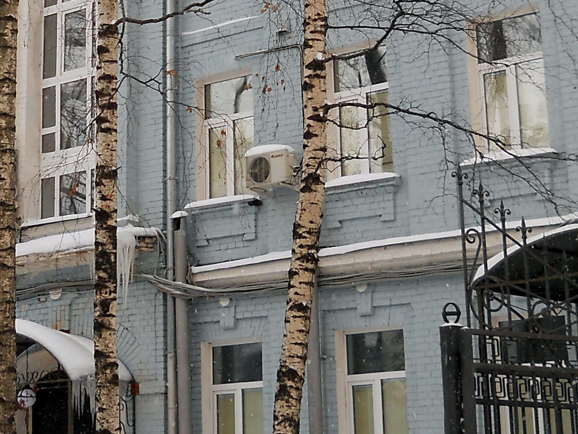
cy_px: 59
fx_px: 1653
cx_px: 199
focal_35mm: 99
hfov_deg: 19.8
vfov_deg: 14.8
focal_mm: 6.72
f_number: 3.1
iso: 80
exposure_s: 1/200
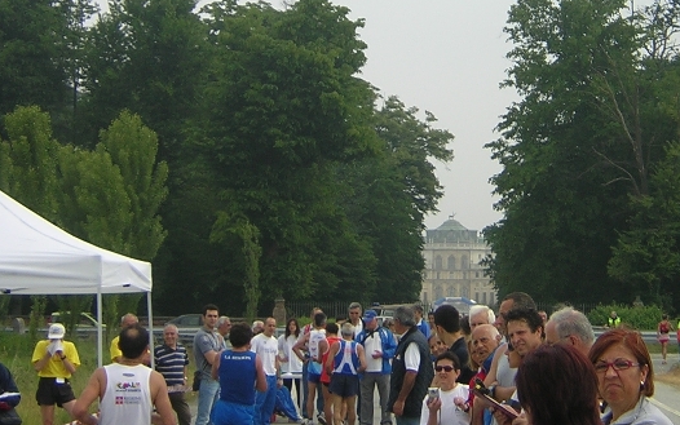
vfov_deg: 13.0
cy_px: 68
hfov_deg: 20.7
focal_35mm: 100
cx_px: 424
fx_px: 1854
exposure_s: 1/561
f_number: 3.4
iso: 100
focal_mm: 8.1
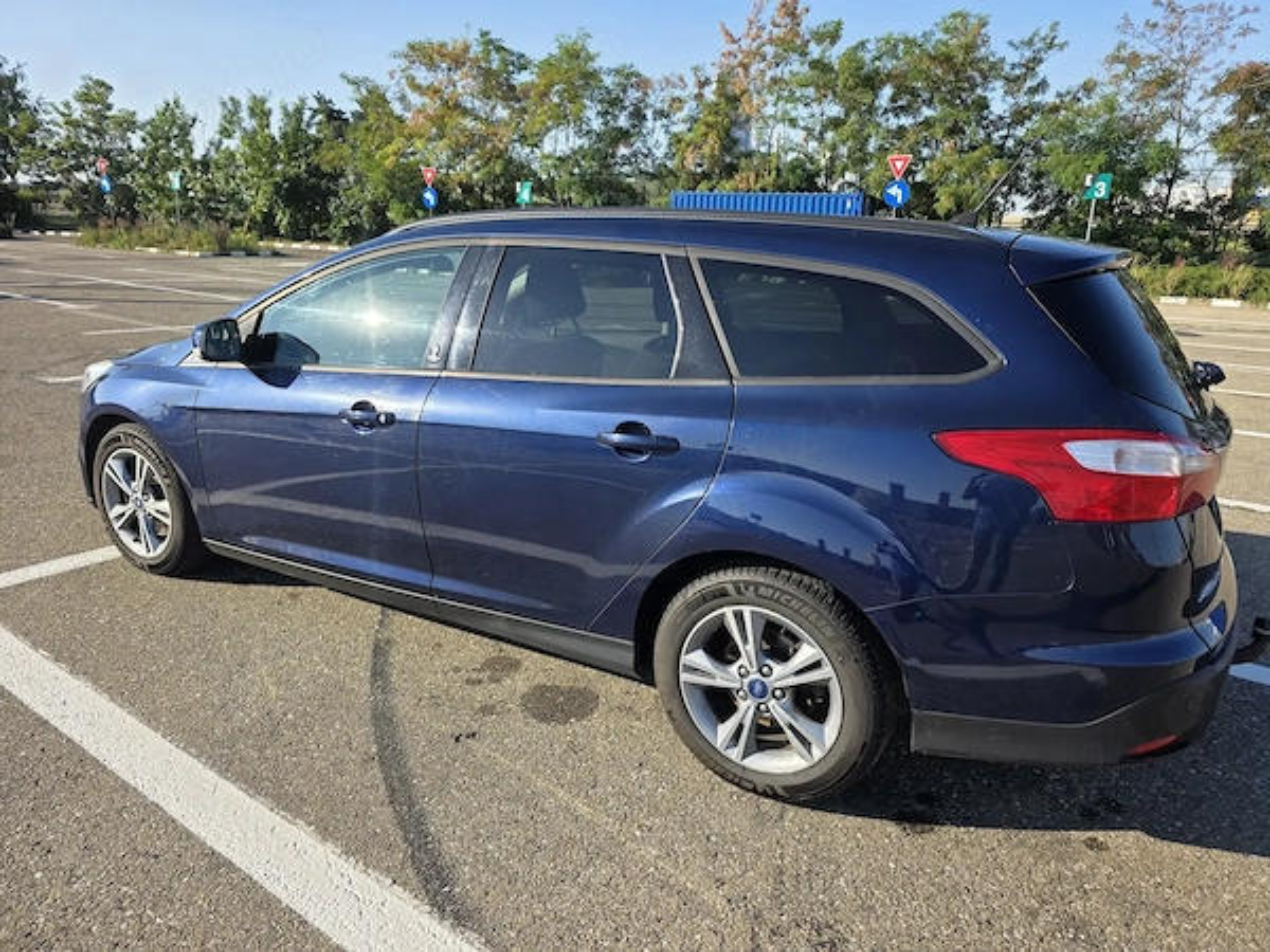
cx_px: 635
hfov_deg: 73.9
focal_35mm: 23
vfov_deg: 58.9
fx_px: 844
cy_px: 476
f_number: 1.7
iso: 80
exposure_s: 1/2339
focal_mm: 6.3
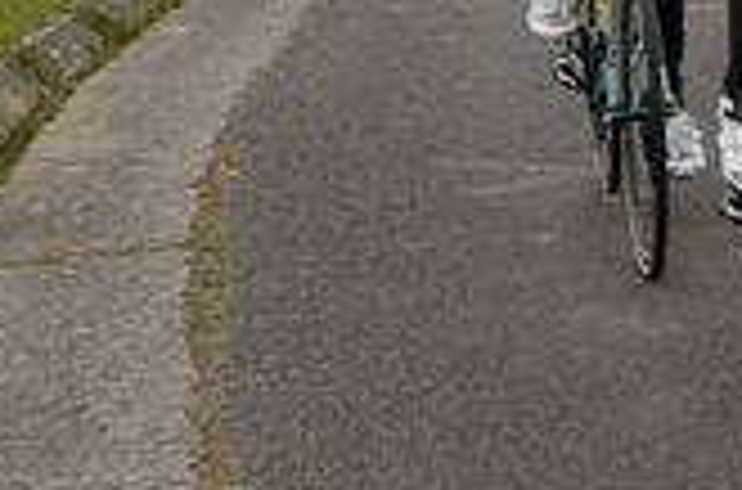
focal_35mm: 140
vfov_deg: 9.7
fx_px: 2877
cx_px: 1767
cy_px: -29
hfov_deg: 11.9
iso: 500
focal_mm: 18
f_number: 8
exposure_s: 1/800
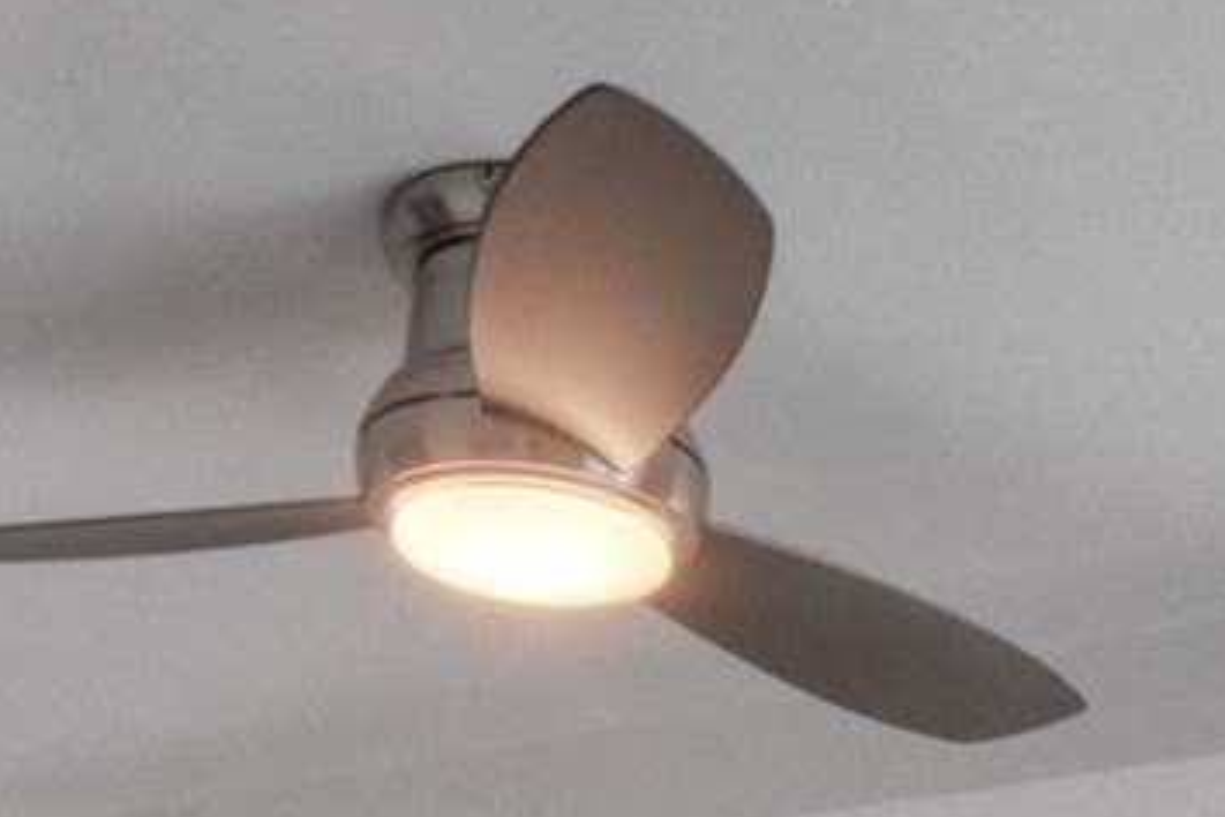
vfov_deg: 15.5
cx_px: 1106
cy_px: 1584
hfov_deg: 27.1
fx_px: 2450
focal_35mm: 72
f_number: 22
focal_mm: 10
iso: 2500
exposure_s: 1/25
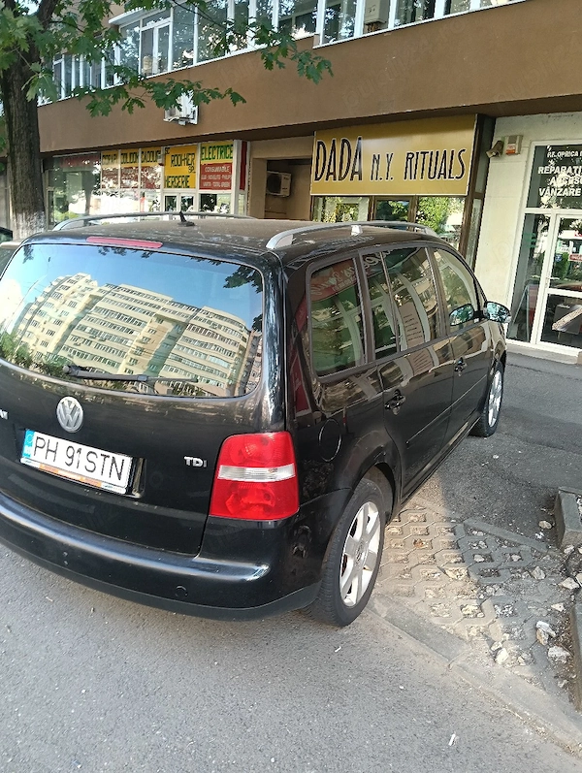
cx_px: 291
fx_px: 604
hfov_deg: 51.5
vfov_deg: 65.3
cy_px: 386
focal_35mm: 27
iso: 125
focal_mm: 3.98
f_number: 1.8
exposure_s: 1/33.3
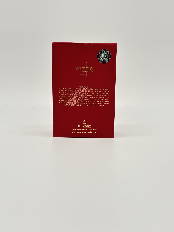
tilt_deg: -10.8
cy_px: 116
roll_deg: -0.1
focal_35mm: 52
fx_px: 349
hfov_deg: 28.0
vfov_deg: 36.8
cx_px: 87
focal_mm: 5.96
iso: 50
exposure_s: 1/314
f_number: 1.6
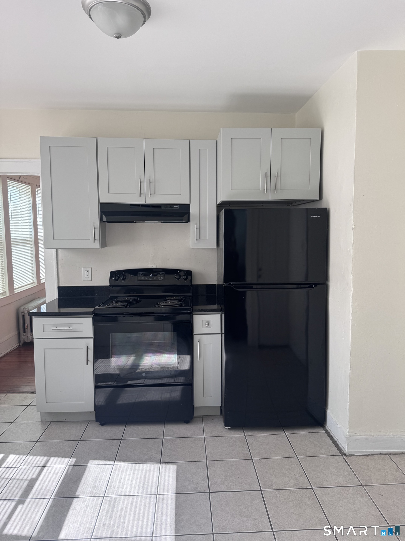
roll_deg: +0.6
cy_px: 270
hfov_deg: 56.8
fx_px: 374
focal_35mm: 24
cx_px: 202
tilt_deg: -3.9
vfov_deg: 71.6
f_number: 1.78
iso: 80
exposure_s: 1/255
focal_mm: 6.76
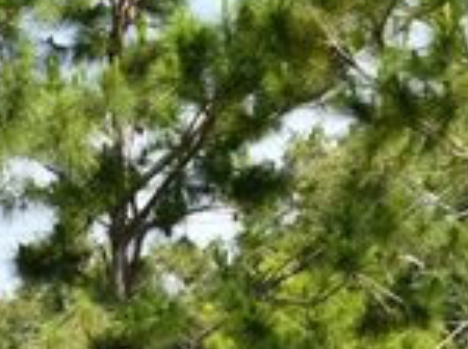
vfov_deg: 6.8
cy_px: 573
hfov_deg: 9.2
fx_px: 2889
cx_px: 452
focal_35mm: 214
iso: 200
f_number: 8
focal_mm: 26
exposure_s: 1/250
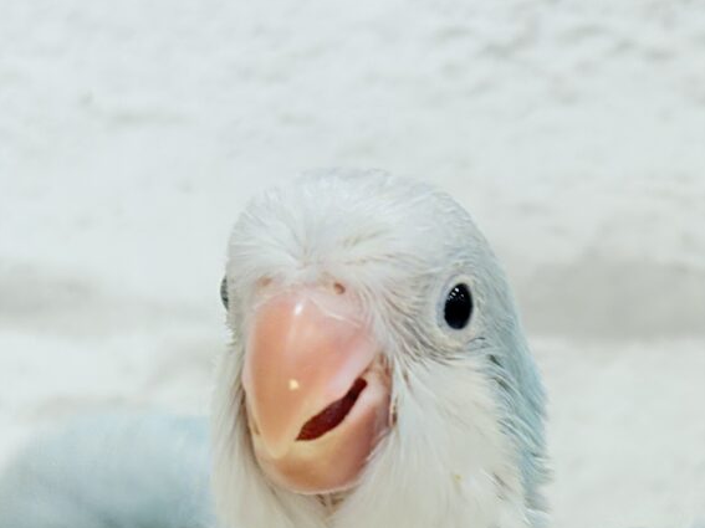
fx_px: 2240
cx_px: 505
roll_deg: -0.3
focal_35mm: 110
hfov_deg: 17.8
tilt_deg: -7.7
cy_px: 557
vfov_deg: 13.2
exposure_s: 1/100
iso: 80
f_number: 1.6
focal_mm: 5.96
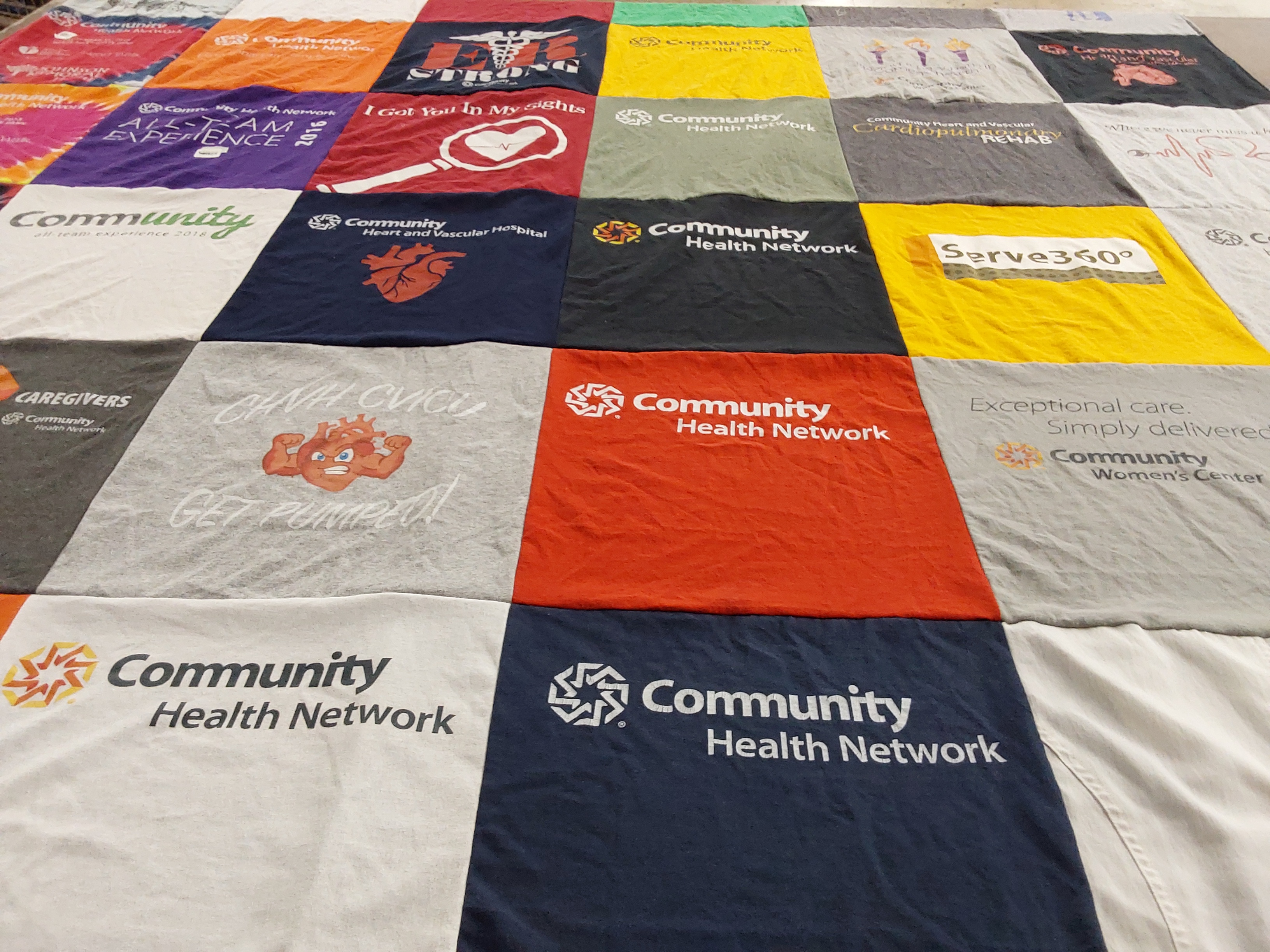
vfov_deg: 49.7
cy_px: 476
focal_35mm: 28
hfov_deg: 63.4
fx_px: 1027
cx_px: 635
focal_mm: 2.91
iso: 160
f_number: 1.9
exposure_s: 1/60
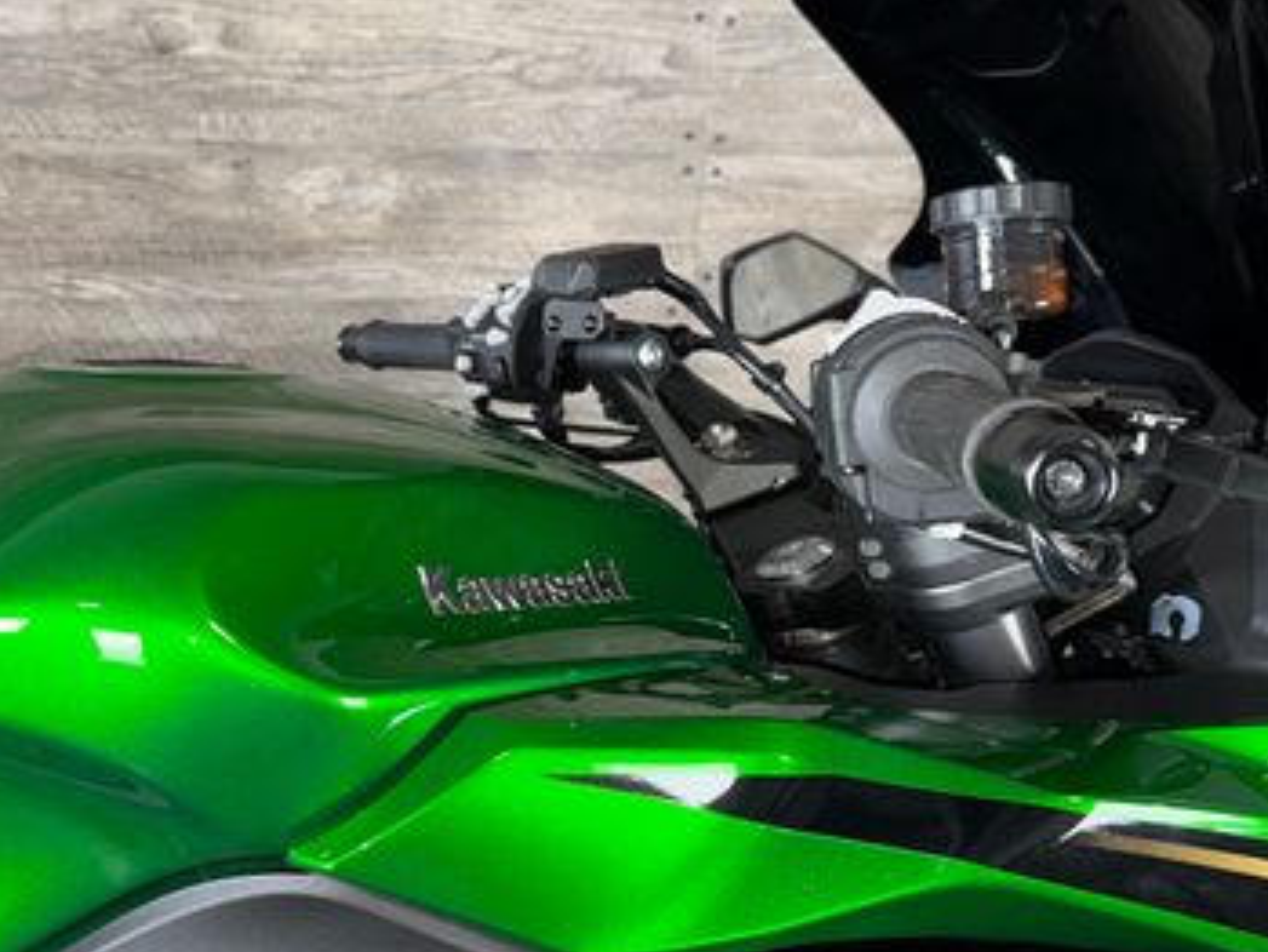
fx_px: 1612
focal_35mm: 44
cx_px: 454
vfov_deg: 32.9
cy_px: 458
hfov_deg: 42.5
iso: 80
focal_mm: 6.76
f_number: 1.78
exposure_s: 1/30
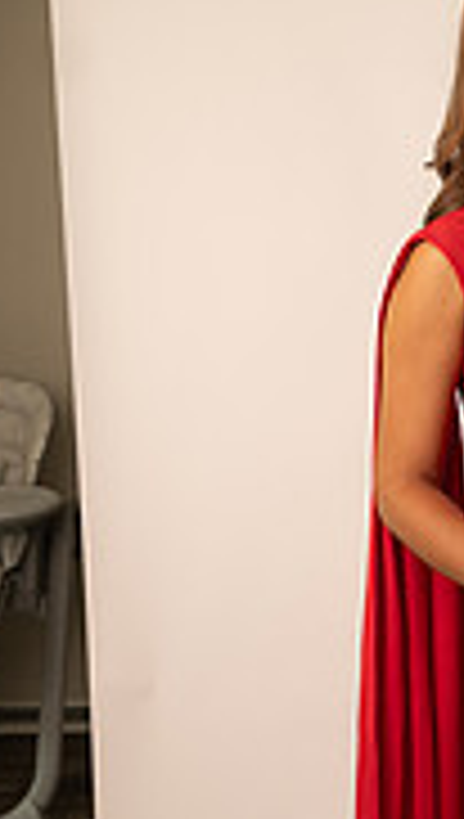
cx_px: 572
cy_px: 531
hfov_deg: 18.4
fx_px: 1350
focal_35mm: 62
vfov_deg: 33.6
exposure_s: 1/160
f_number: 3.2
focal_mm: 24
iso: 100
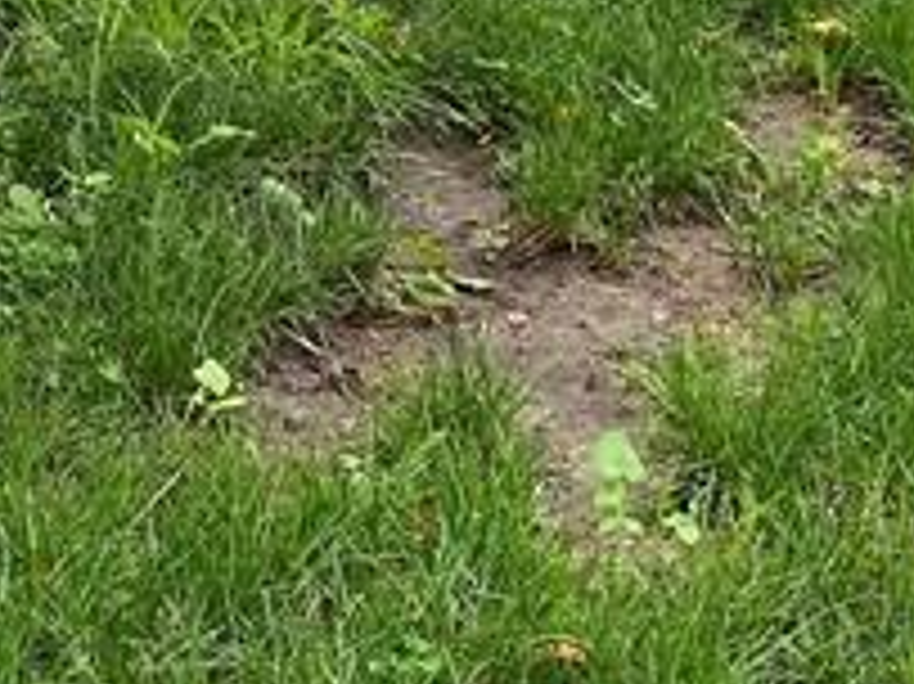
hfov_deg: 14.9
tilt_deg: -3.1
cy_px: -958
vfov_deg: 9.9
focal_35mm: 131
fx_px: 3457
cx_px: 117
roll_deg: -2.1
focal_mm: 4.25
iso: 32
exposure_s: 1/193
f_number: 1.8
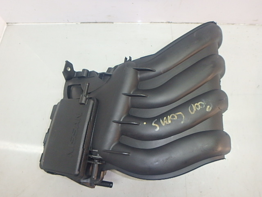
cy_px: 98
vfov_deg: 63.4
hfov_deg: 79.0
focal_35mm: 21
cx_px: 131
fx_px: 159
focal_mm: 3.7
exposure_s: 1/30
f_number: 3.5
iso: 320
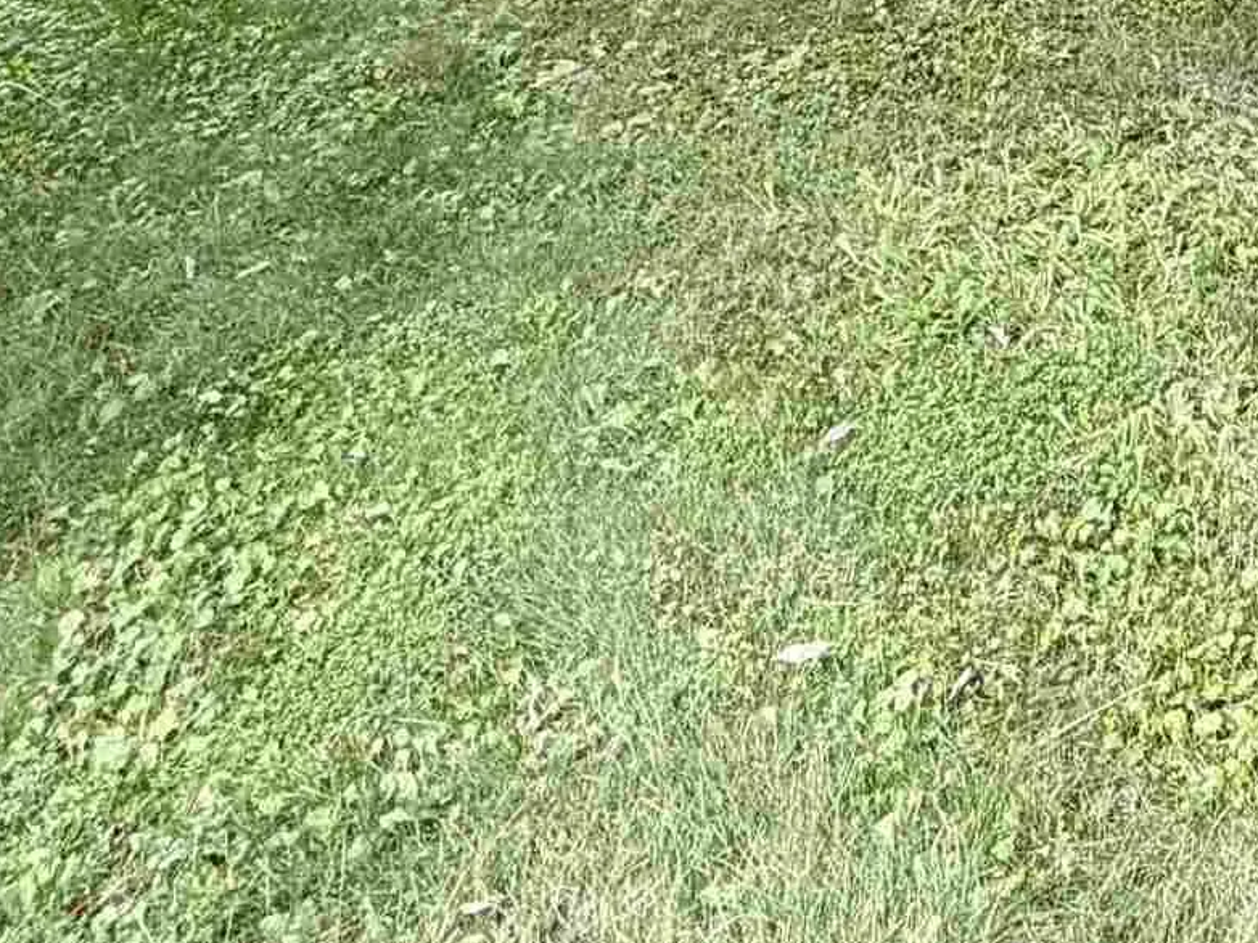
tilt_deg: +1.8
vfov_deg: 19.0
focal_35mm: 55
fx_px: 1998
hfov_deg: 30.7
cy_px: -835
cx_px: 1422
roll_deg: +0.5
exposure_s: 1/121
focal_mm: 2.22
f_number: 2.2
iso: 125
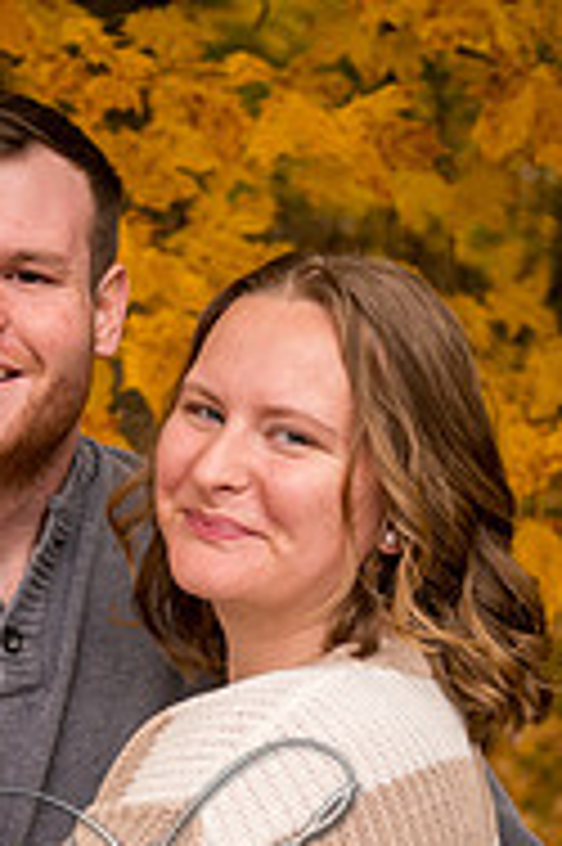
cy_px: 760
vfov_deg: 14.6
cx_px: 128
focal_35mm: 139
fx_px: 3261
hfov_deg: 9.8
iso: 200
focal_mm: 58
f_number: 4
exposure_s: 1/400
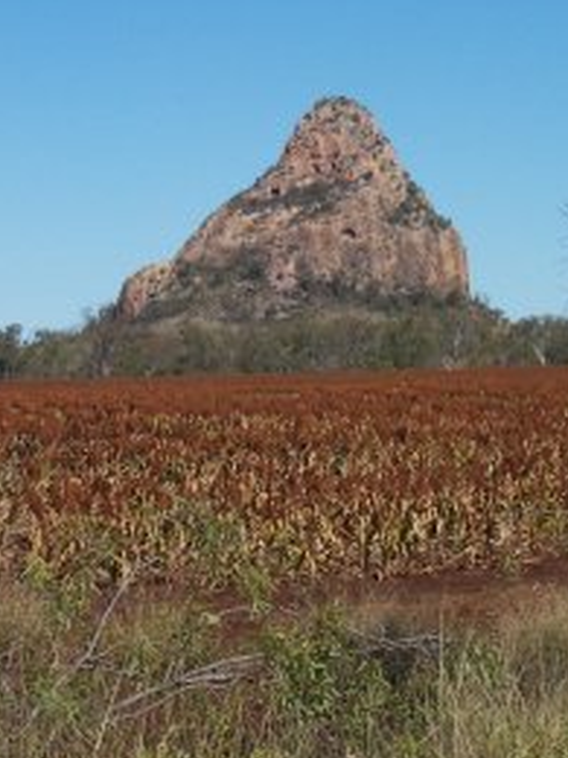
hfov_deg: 8.7
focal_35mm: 171
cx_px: 317
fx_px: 3741
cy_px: 251
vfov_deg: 11.5
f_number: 9.5
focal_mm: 16.8
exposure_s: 1/250
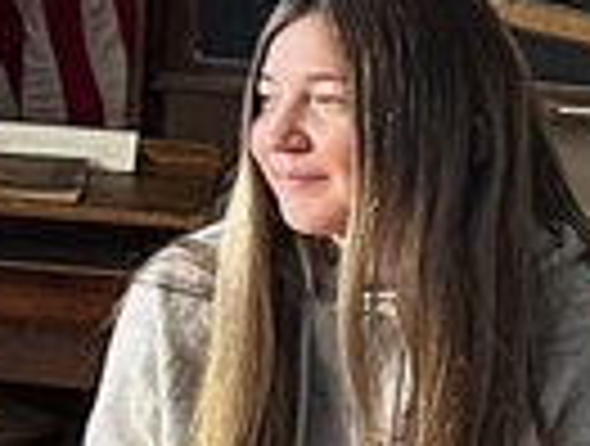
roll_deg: +0.1
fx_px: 3196
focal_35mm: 187
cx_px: -1509
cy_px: -77
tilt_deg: -5.3
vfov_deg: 7.9
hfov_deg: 8.0
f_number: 1.78
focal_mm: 6.86
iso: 200
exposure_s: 1/60
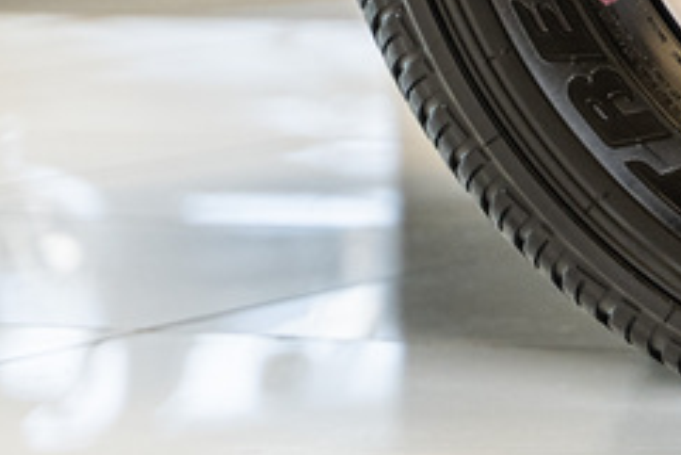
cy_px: -263
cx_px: 1103
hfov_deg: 6.4
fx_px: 6019
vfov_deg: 4.3
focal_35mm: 318
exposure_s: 1/125
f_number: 2.8
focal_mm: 75
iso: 640
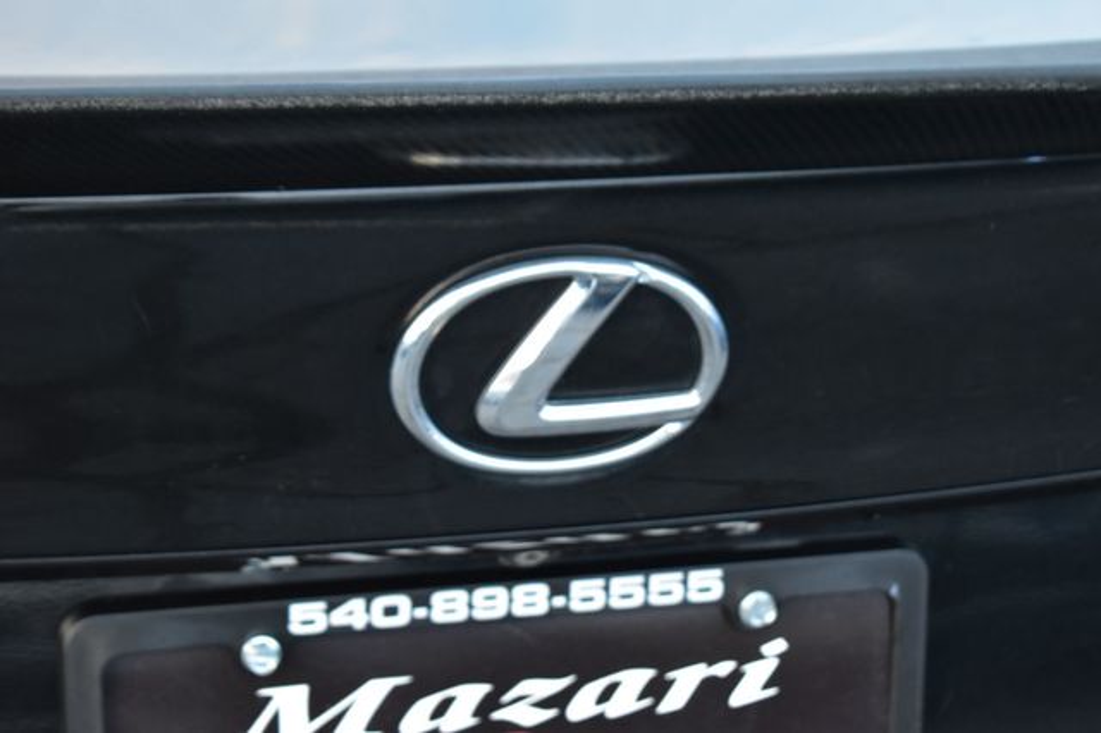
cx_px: 550
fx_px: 2522
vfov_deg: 16.5
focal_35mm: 82
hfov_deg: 24.6
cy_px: 366
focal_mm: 55
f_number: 6.3
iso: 1600
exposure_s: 1/15
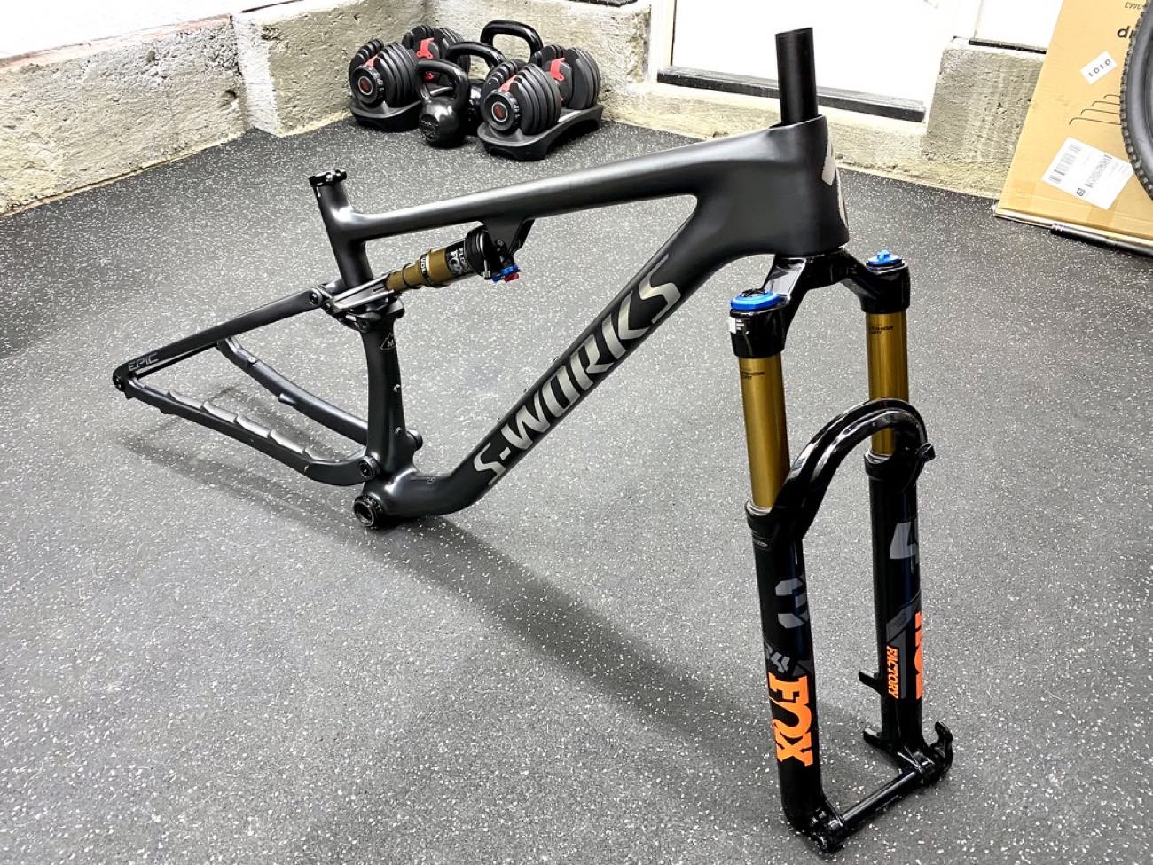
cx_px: 576
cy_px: 432
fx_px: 866
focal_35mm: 26
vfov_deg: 53.1
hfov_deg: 67.3
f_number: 1.8
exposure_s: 1/40
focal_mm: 4.25
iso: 400
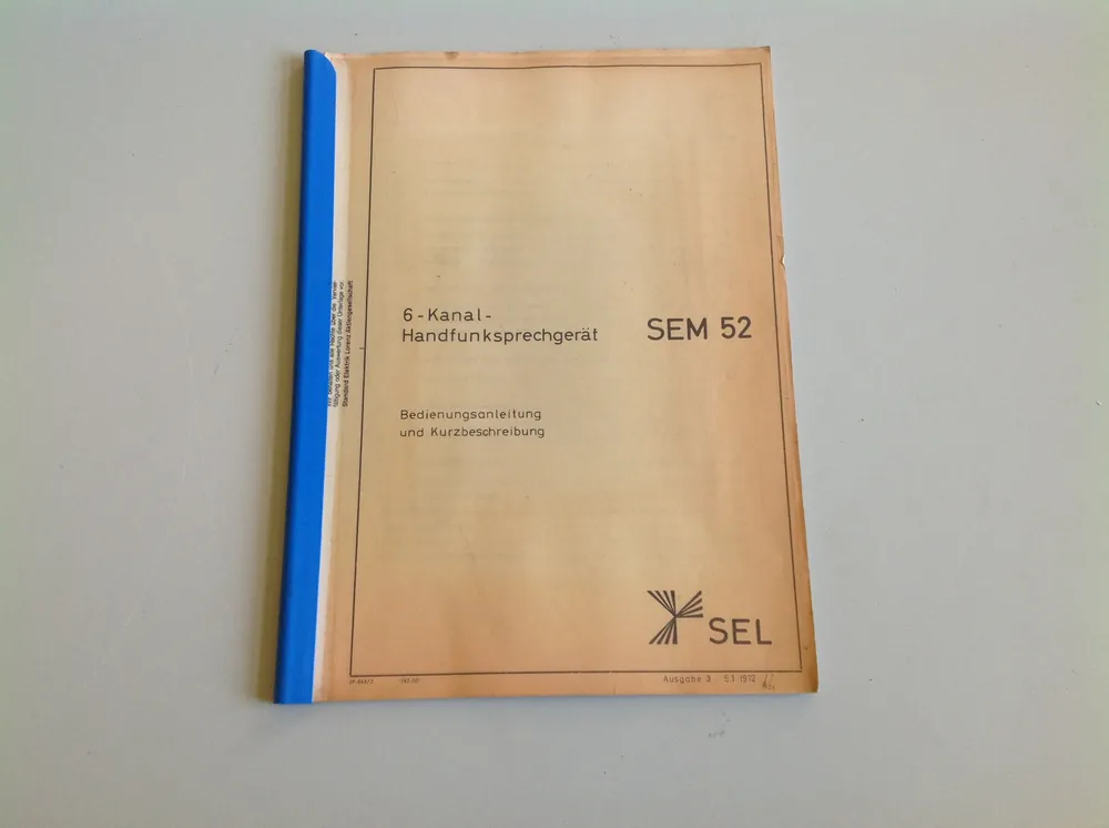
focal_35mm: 35
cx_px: 554
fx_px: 1119
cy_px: 414
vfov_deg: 40.6
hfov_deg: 52.7
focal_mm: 4.28
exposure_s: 1/120
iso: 80
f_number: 2.4
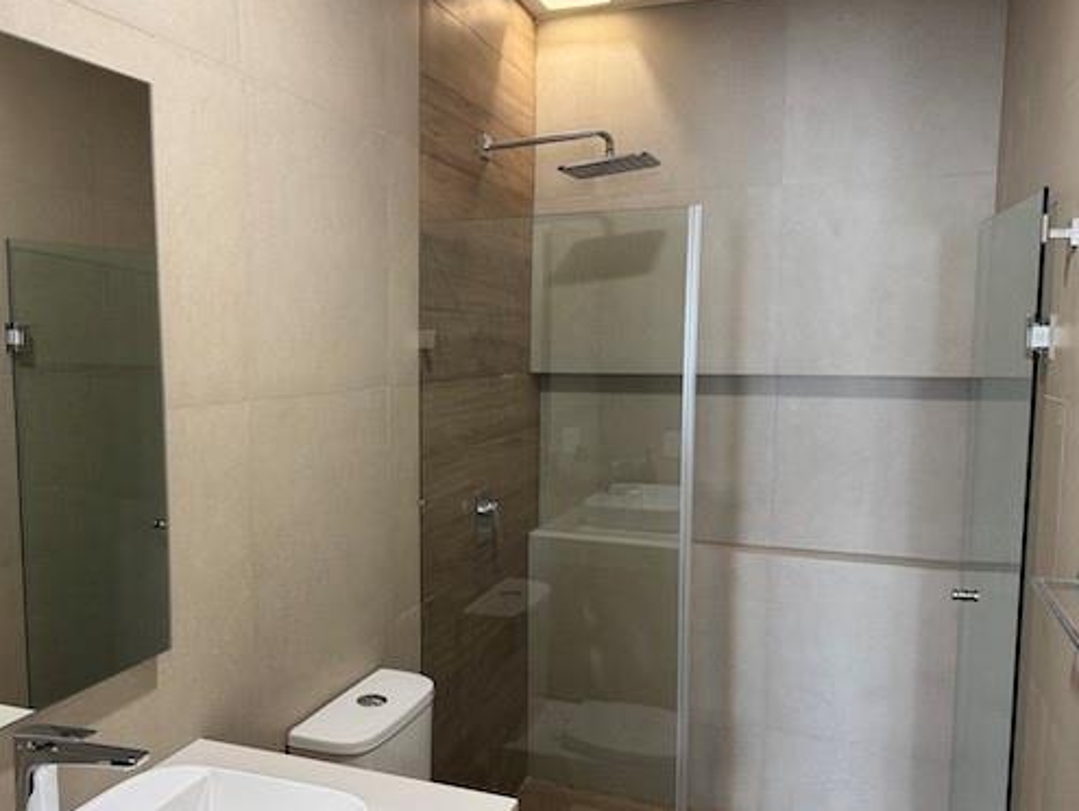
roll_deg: -0.2
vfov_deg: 45.4
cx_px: 434
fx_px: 967
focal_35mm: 31
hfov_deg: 57.9
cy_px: 445
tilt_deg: -6.0
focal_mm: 6.76
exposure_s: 1/60
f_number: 1.78
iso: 200
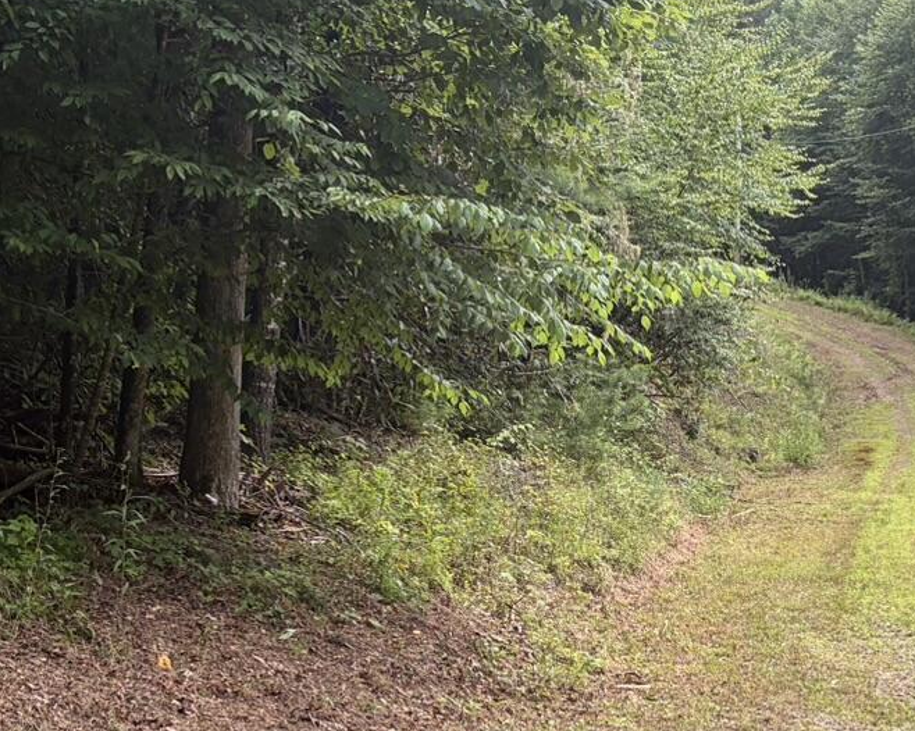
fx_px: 2139
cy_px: 520
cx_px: 622
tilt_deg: +1.7
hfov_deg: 24.0
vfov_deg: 19.3
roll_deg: +1.0
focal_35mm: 79
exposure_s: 1/282
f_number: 1.6
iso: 50
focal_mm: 5.96
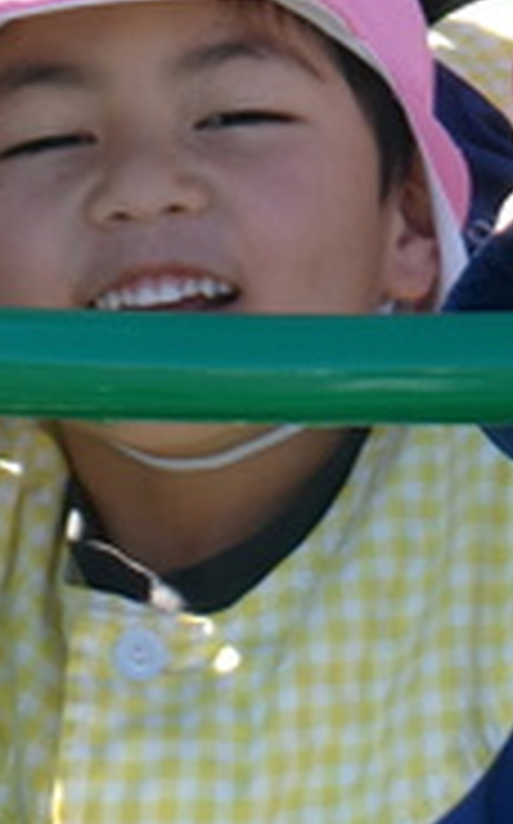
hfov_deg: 6.6
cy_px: -450
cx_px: 387
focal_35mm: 197
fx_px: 4417
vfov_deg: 10.3
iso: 100
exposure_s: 1/180
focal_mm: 9.5
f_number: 4.9
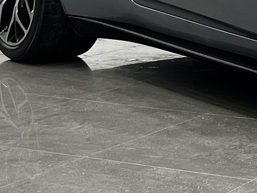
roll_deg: -1.7
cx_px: 466
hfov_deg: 15.5
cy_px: -74
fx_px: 809
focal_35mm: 109
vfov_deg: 13.0
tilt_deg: -3.0
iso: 40
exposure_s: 1/208
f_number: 1.5
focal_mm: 5.7
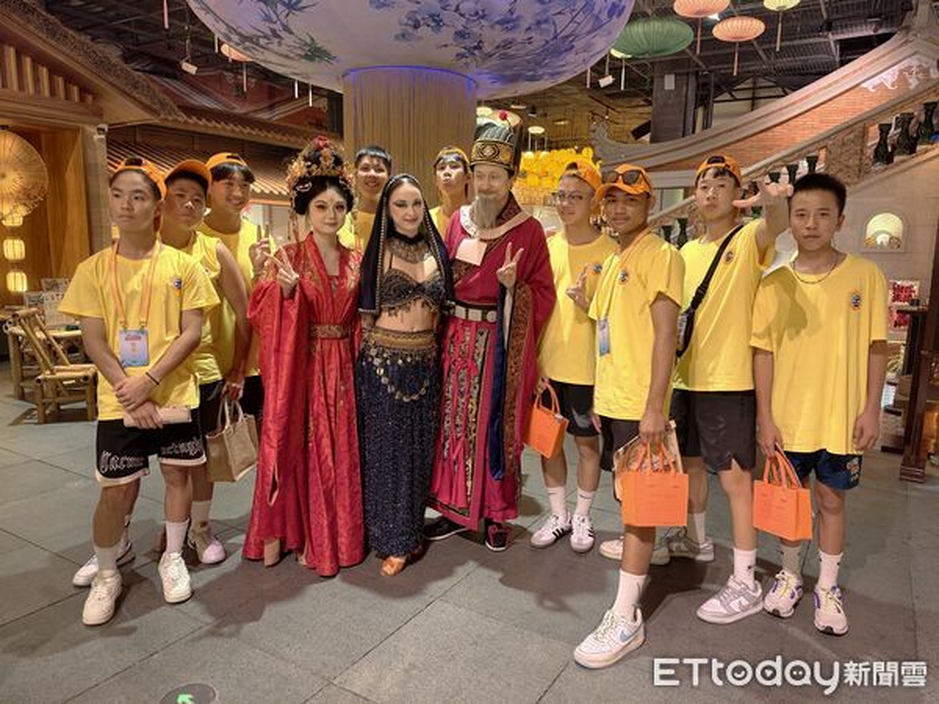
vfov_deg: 56.8
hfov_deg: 71.6
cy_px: 352
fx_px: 651
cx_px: 470
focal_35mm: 24
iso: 509
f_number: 1.57
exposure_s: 1/33.3
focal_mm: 7
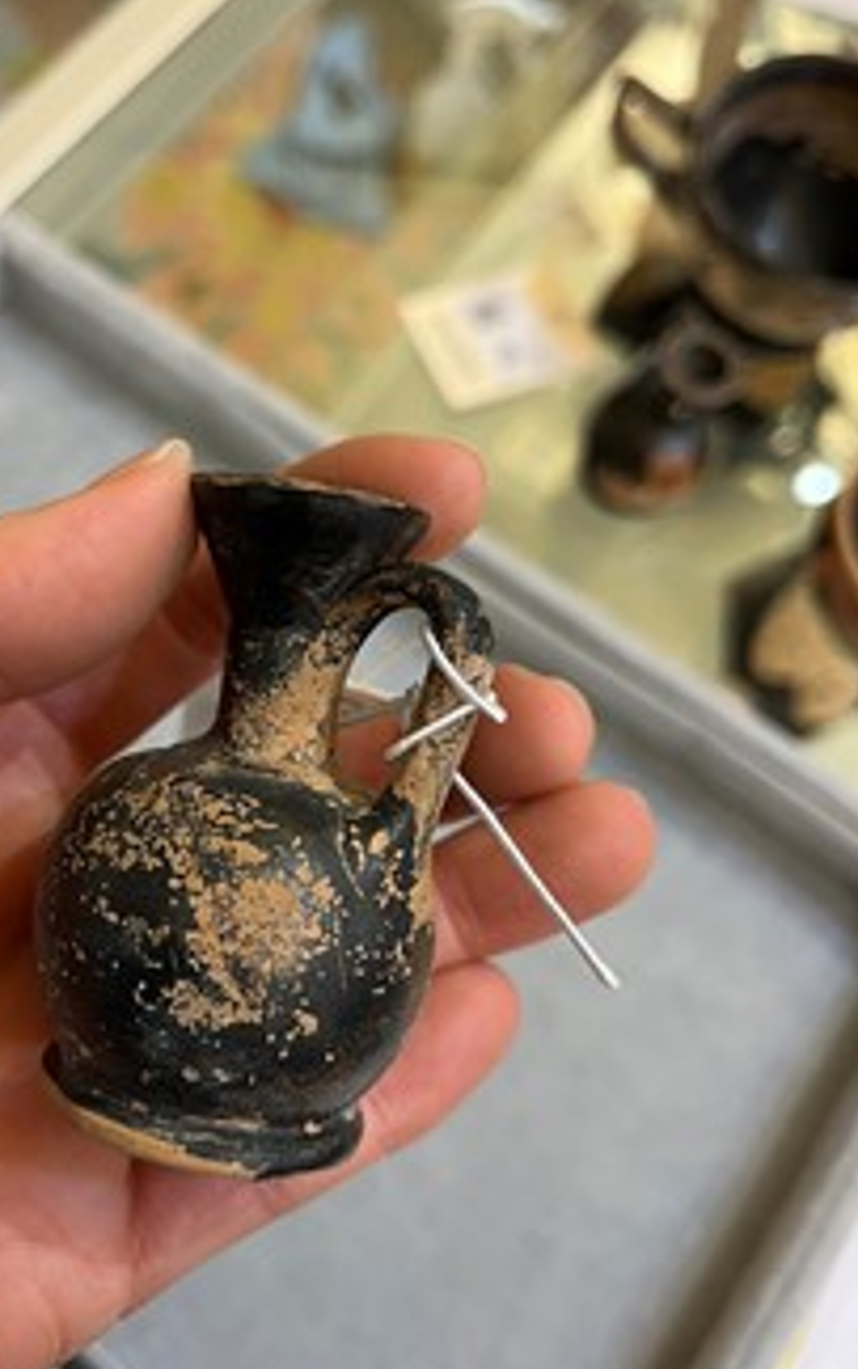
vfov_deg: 56.7
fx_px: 1270
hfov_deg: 36.6
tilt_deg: -67.7
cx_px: 232
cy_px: 689
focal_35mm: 34
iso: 80
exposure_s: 1/50
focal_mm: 5.1
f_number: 1.6
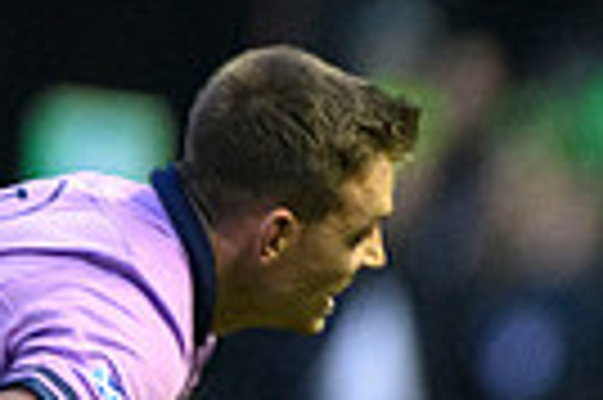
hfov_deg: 0.8
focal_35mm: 2528
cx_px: 1729
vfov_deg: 0.5
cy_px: 752
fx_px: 42292
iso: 6400
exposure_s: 1/1000
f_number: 3.2
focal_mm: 400
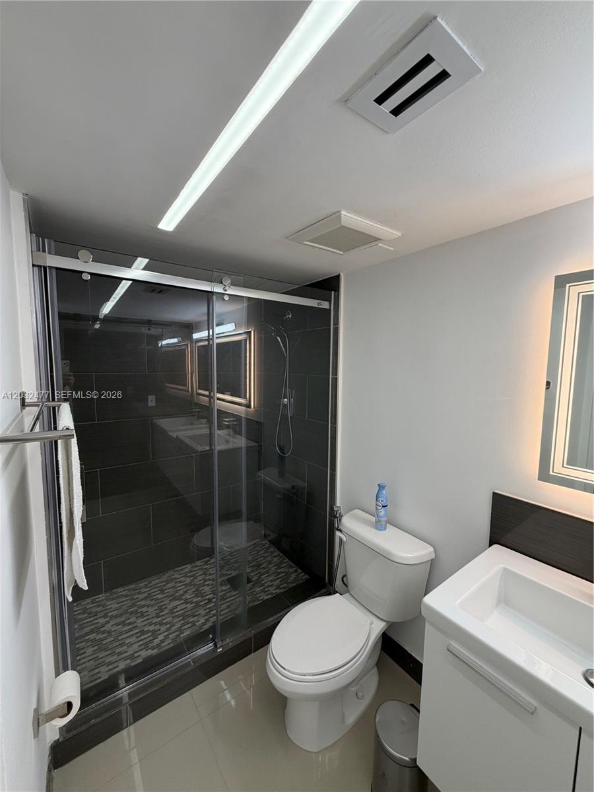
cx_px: 297
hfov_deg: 85.7
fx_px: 320
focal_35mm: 14
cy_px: 396
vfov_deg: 102.1
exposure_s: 1/120
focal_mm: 2.22
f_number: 2.2
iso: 100
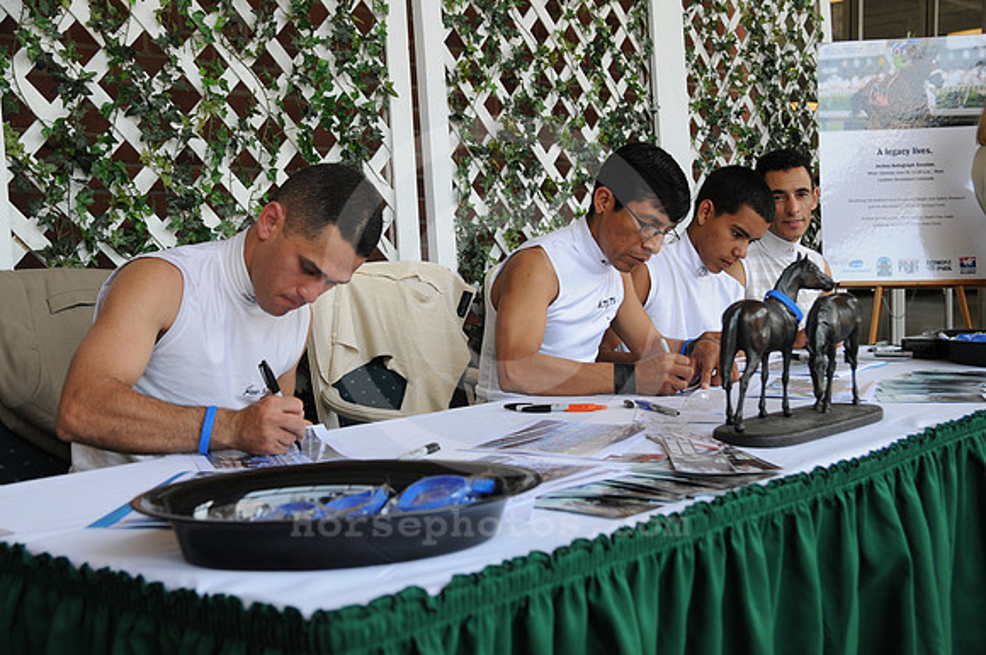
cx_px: 493
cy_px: 328
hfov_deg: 43.7
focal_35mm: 45
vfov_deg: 29.8
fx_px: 1231
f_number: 4.5
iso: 500
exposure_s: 1/400
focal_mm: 30
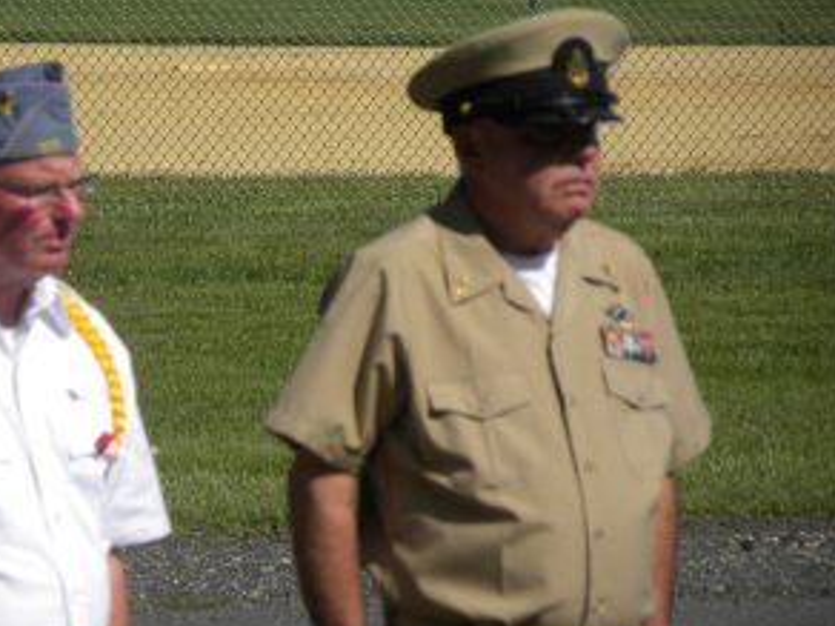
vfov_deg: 2.3
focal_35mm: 659
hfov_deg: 3.0
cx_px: 275
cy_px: 314
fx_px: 15896
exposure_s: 1/420
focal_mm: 85.6
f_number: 6.3
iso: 64
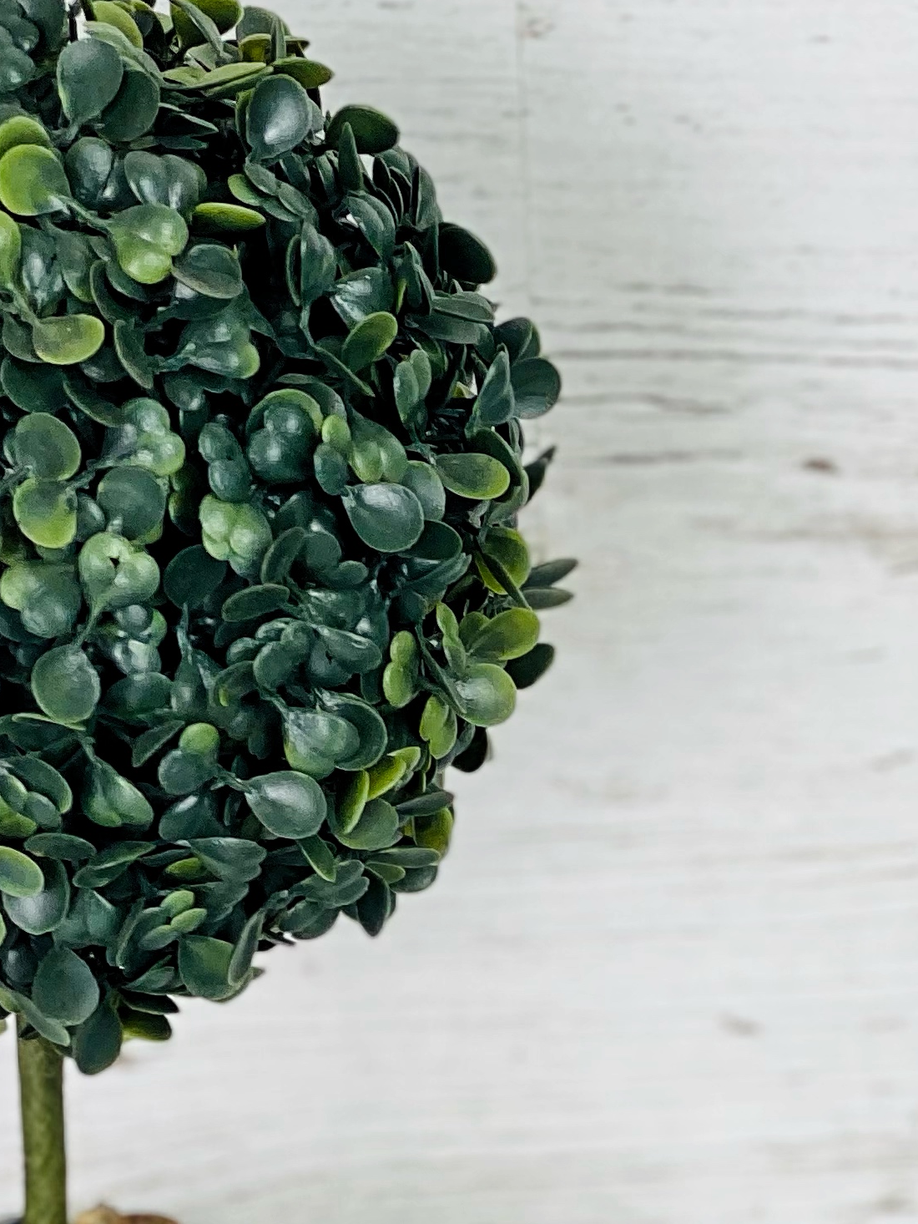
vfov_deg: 13.4
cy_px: 1474
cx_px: 1173
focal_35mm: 143
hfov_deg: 10.2
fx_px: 5055
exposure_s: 1/205
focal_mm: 6
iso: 20
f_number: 2
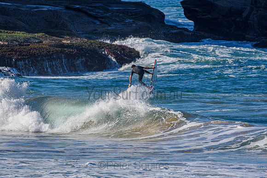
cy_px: 89
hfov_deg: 2.7
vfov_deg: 1.8
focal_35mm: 750
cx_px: 134
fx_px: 5564
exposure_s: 1/2000
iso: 320
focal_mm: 500
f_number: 5.6
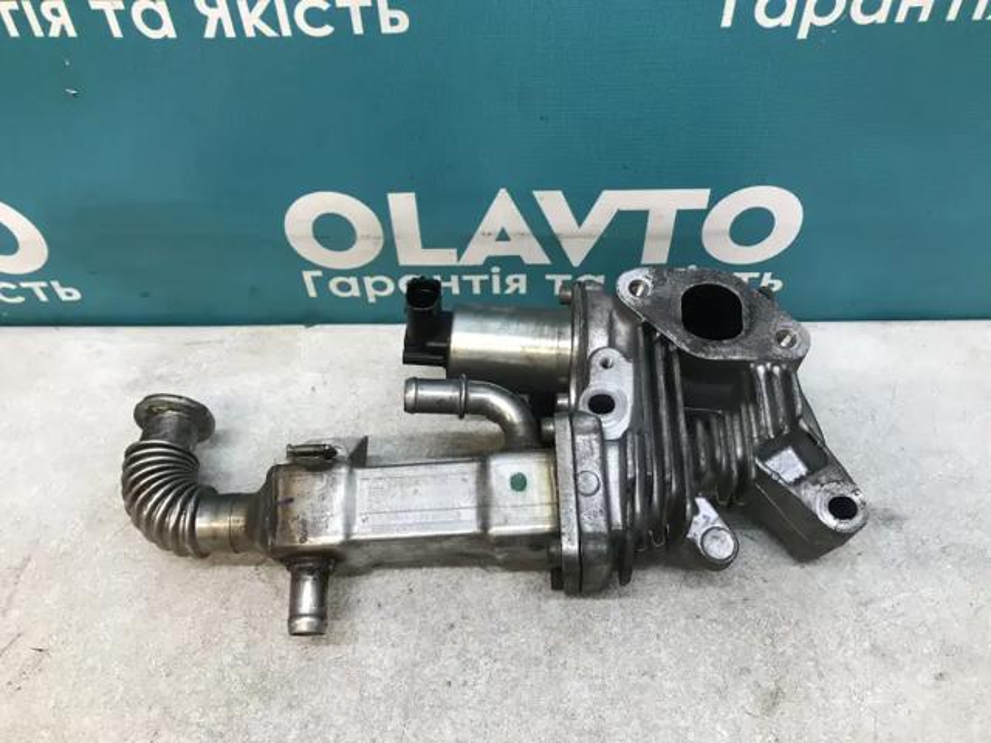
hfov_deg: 63.4
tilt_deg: -49.2
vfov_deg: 49.7
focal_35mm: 28
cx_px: 496
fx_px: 802
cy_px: 372
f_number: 1.8
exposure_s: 1/33
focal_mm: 3.99
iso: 32
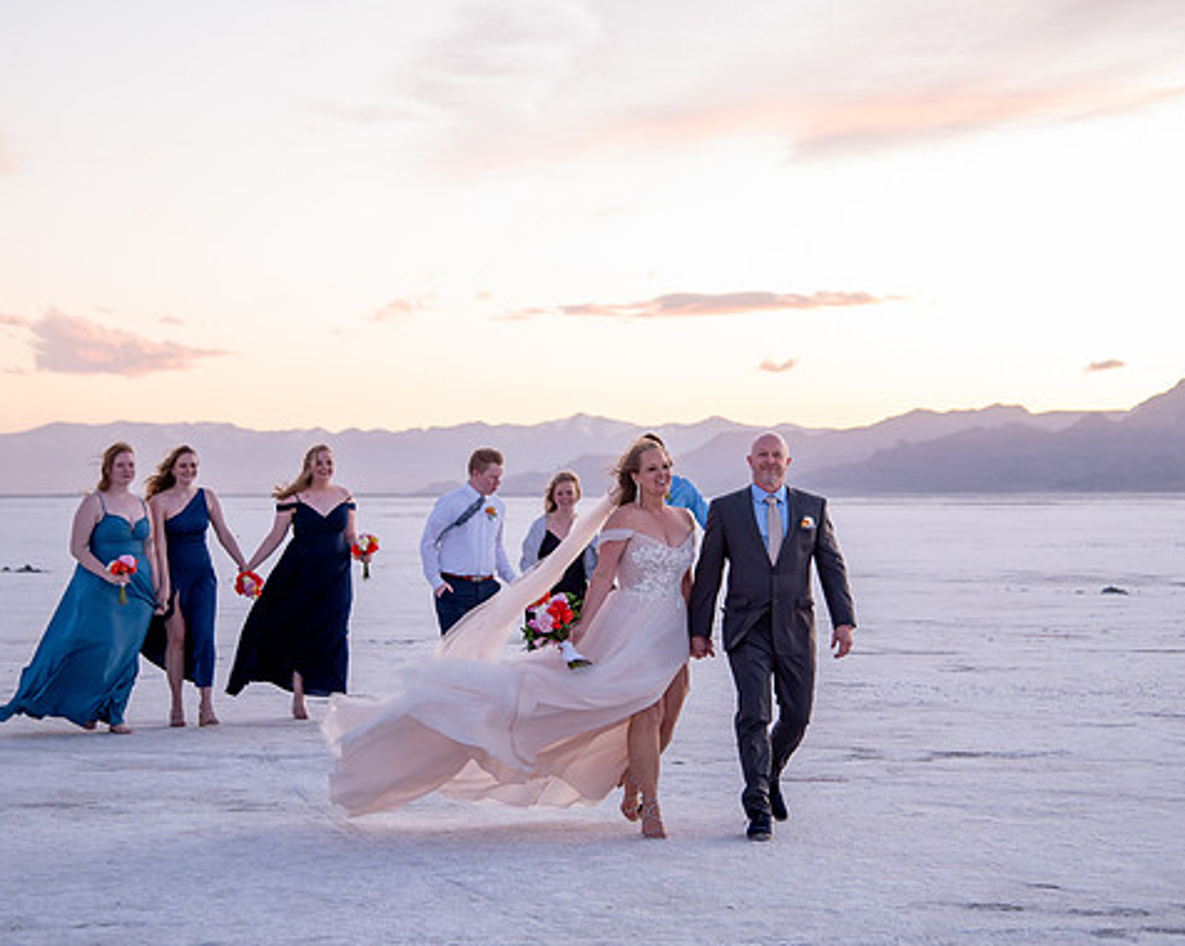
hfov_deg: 25.1
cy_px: 478
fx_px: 2663
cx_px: 655
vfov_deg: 20.1
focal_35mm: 76
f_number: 4
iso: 800
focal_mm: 58
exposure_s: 1/125
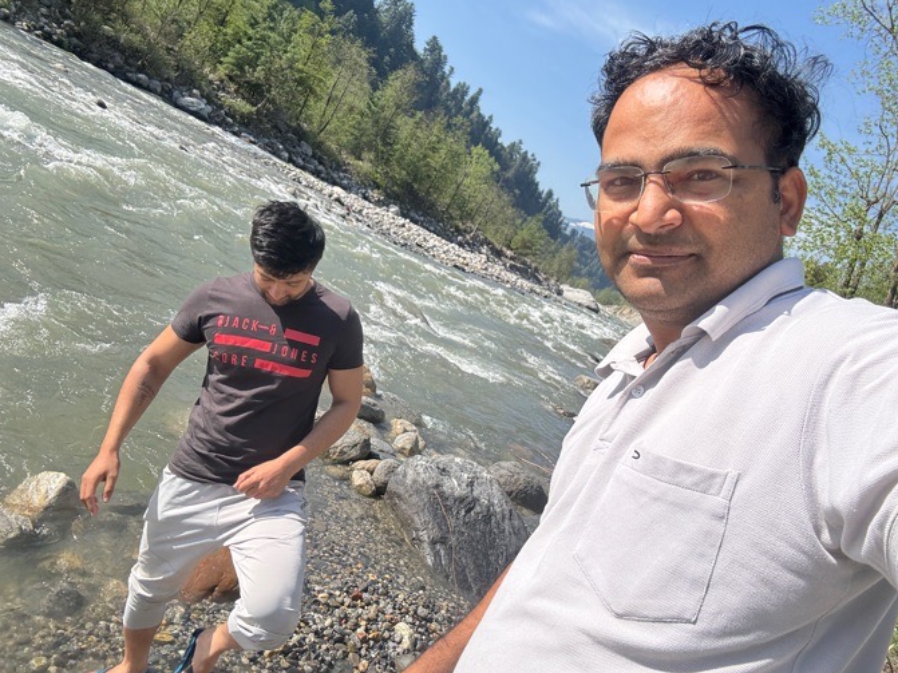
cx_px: 450
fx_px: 622
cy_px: 327
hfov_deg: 71.6
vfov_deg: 56.8
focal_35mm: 24
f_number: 1.9
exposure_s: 1/496
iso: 25
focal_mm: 2.69
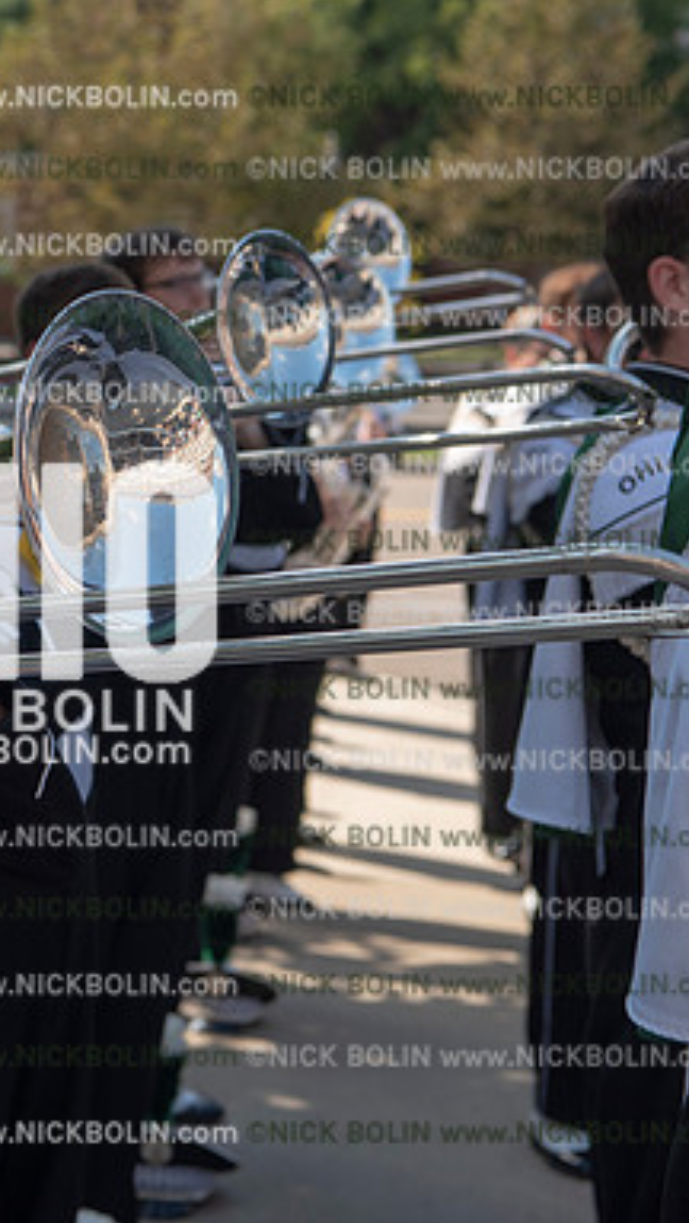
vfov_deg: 23.2
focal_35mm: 92
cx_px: -10
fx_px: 2982
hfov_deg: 13.0
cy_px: 615
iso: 400
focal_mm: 58
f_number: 5
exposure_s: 1/1250
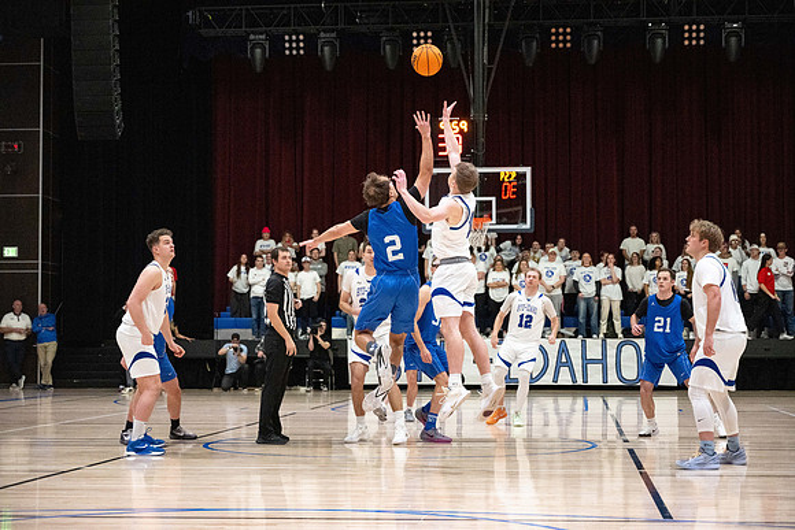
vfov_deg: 19.5
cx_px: 398
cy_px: 265
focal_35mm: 70
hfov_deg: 28.8
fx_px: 1546
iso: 8000
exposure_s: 1/500
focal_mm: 70
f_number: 4
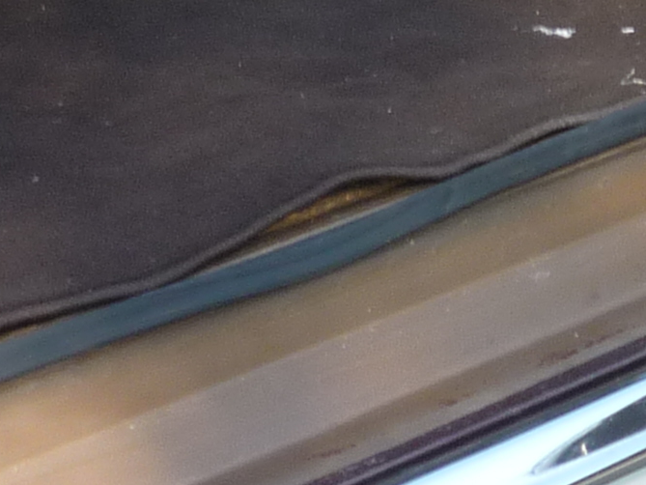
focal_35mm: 161
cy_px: 124
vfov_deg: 9.2
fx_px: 3005
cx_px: 1376
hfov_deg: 10.9
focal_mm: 5.5
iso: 100
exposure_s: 1/200
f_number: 2.8
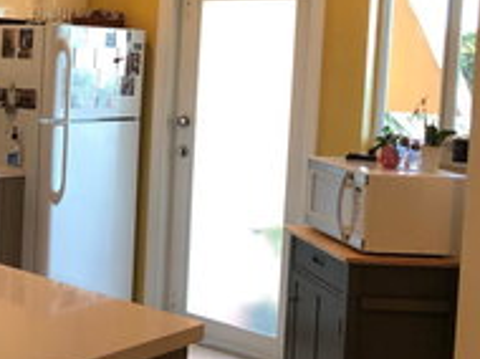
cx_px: -21
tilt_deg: -5.1
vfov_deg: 23.1
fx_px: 872
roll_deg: -2.7
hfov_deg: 28.5
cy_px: 109
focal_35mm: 63
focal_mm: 3.99
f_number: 1.8
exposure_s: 1/30
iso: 32
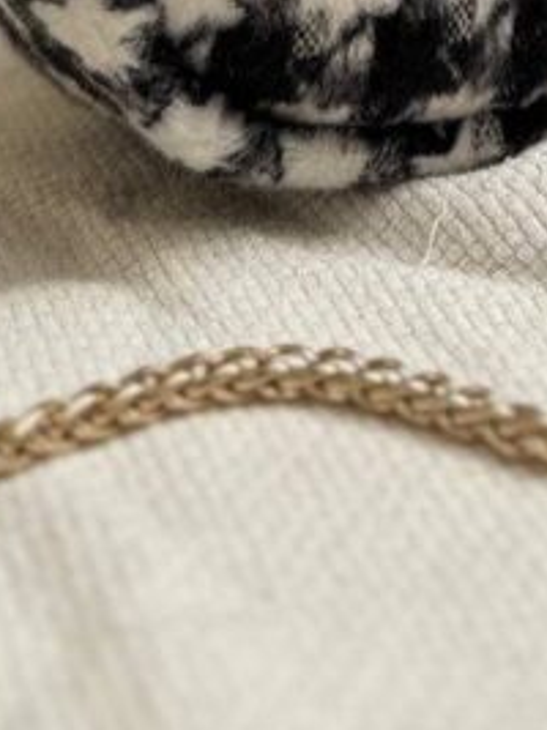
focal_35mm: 92
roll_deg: +1.5
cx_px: 533
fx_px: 1940
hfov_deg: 15.8
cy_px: -528
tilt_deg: -5.9
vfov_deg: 17.7
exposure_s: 1/730
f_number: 1.78
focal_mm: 6.76
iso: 80
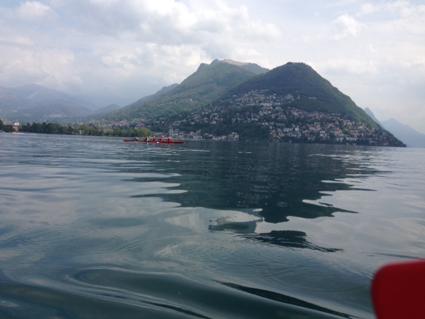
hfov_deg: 55.4
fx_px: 405
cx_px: 212
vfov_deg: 42.9
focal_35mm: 33
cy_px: 160
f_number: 2.4
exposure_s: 1/2088
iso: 50
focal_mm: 4.12
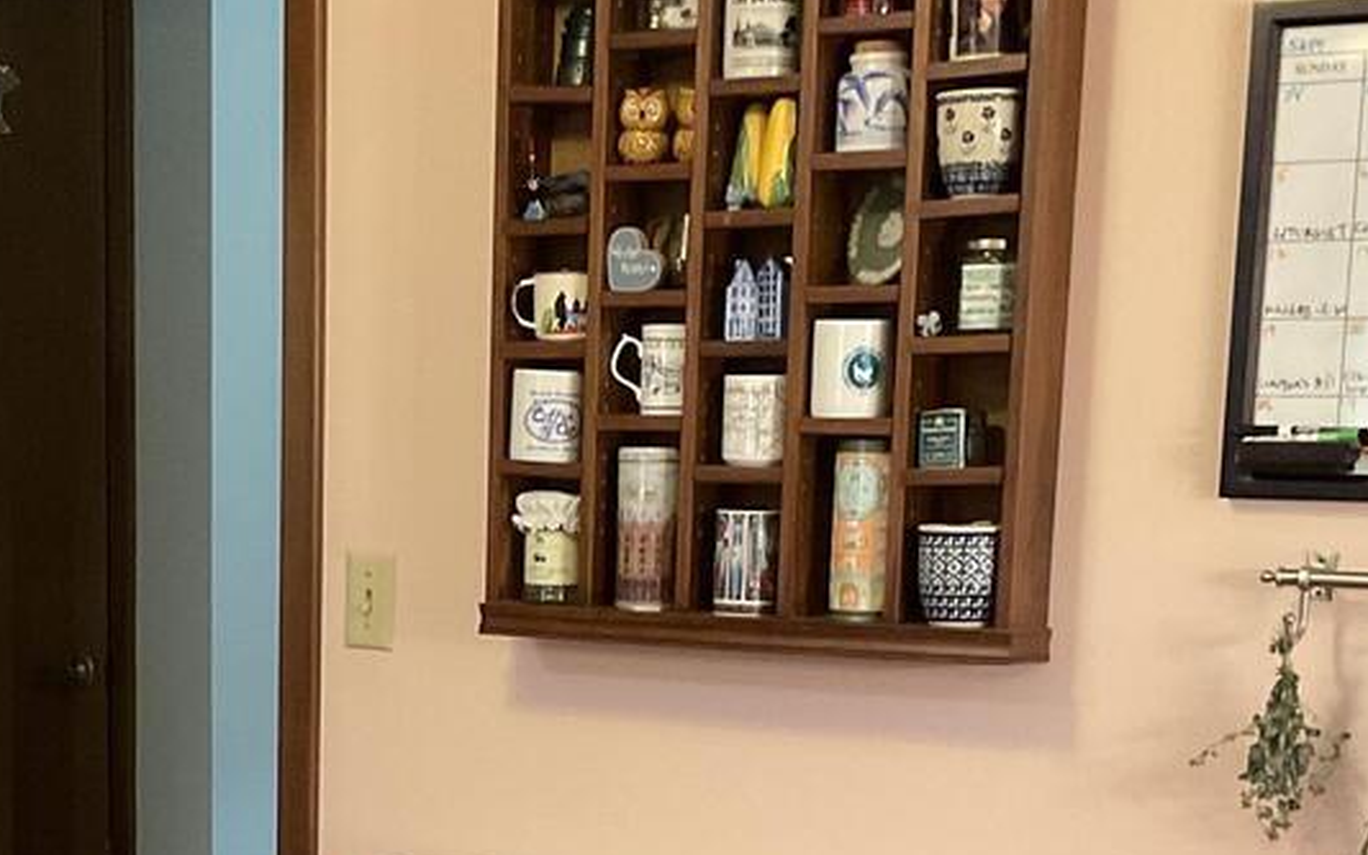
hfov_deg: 24.6
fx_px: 3094
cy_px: 1004
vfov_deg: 15.2
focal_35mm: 83
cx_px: 290
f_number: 1.8
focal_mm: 3
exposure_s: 1/40
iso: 250
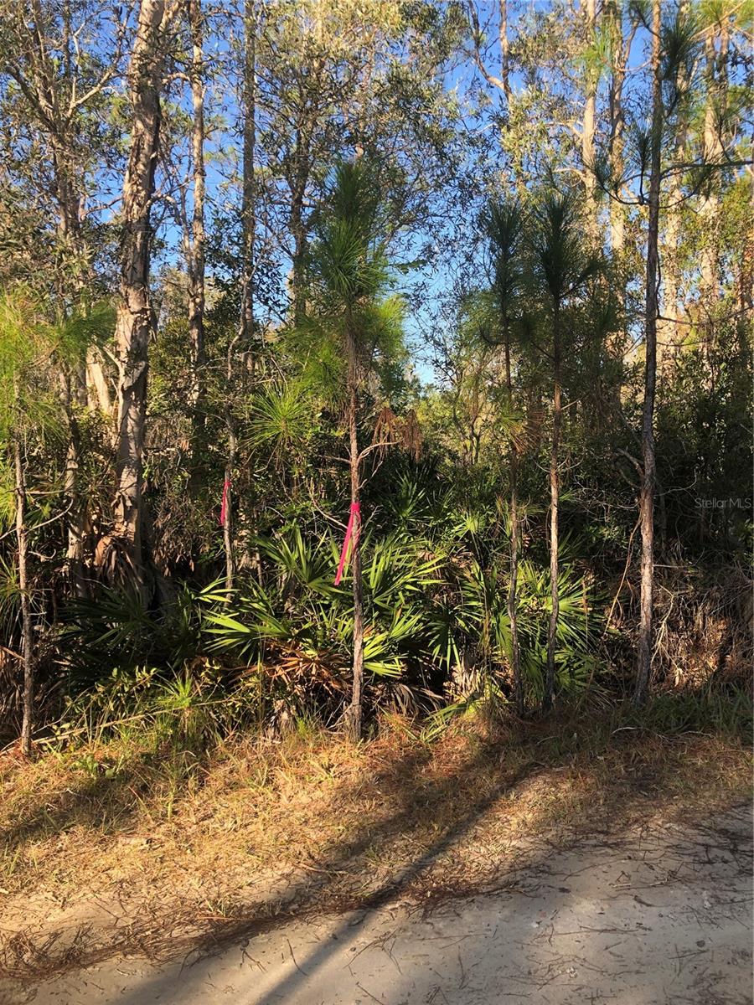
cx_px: 377
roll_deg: -0.8
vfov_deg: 63.4
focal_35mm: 28
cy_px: 502
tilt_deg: -4.3
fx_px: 813
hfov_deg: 49.7
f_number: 1.8
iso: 20
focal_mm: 3.99
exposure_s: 1/353
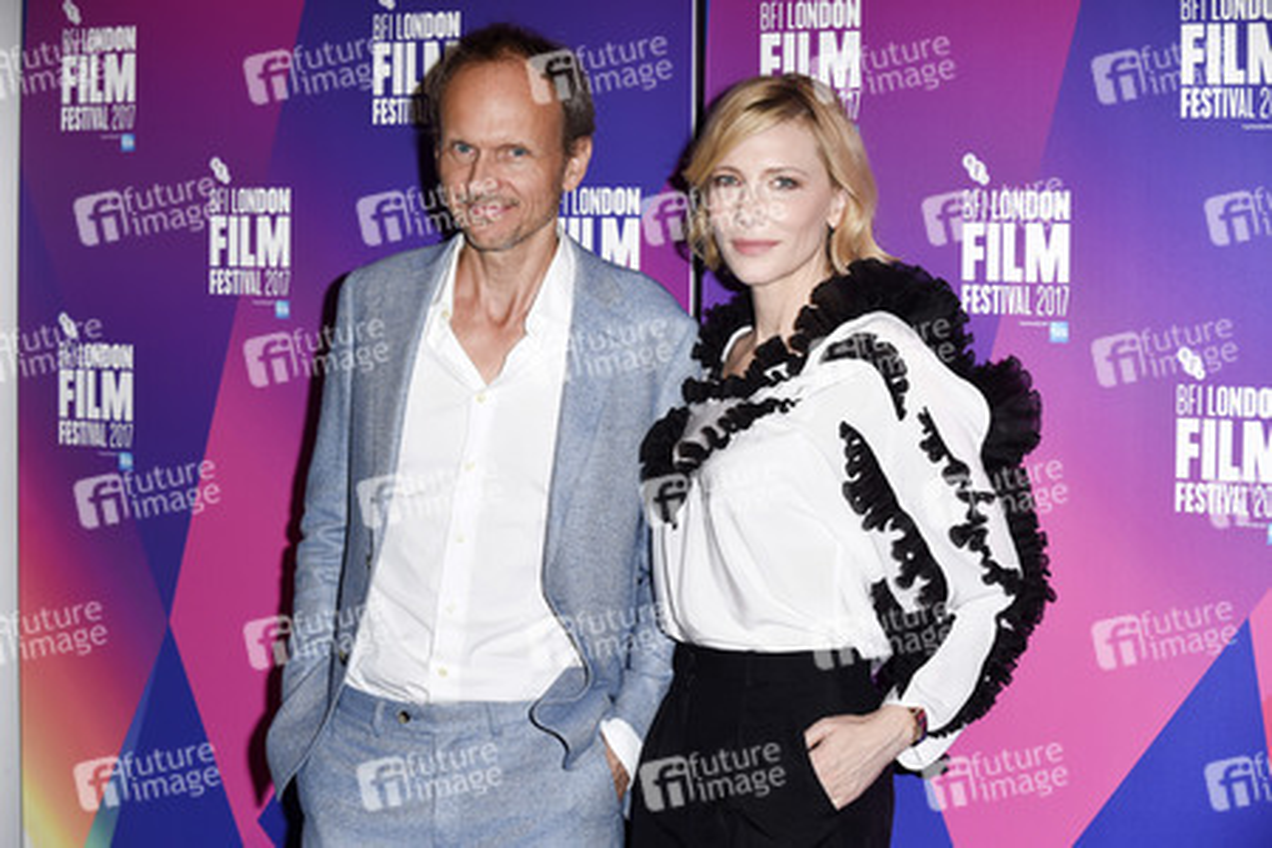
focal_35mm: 86
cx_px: 636
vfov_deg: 15.9
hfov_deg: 23.6
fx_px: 3038
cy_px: 424
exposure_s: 1/250
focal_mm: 86
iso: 800
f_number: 5.6
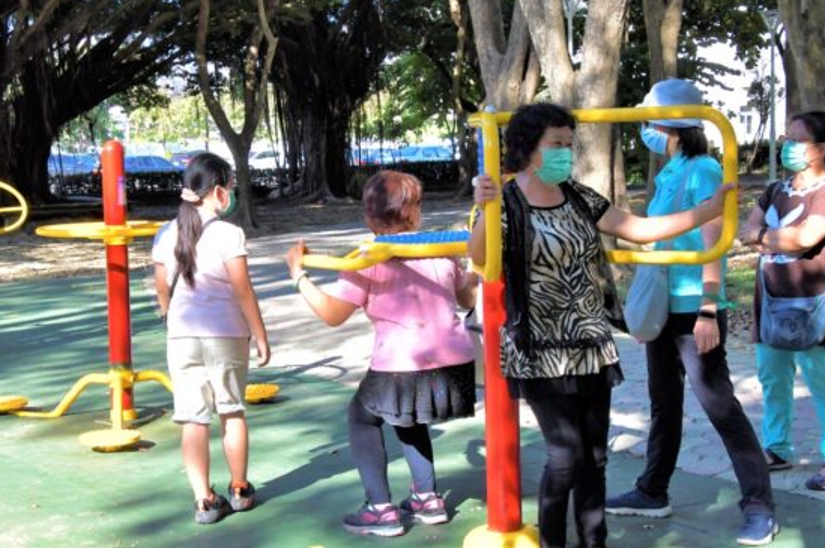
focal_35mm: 70
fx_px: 1603
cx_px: 379
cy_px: 263
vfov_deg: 19.4
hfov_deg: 28.9
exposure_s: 1/640
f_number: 7.1
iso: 1000
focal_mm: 32
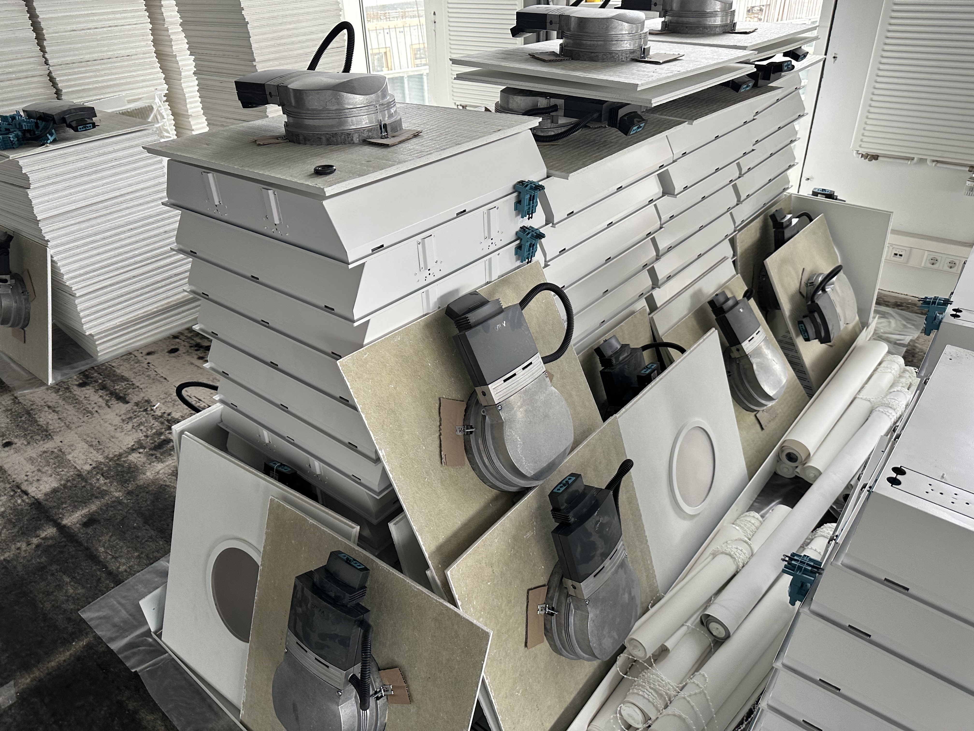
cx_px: 487
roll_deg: +4.7
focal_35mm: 24
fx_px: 675
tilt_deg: -31.9
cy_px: 366
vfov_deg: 56.8
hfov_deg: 71.6
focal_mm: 6.86
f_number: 1.78
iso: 160
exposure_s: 1/121
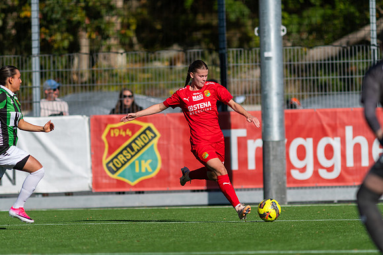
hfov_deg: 4.6
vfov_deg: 3.1
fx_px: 4788
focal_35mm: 450
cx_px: 192
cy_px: 128
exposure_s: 1/2000
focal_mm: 300
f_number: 3.2
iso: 100
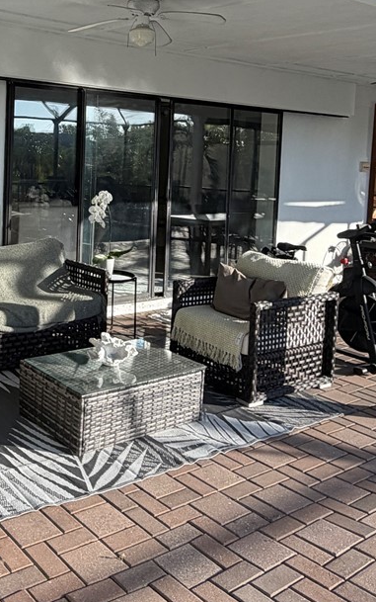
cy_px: 188
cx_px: 68
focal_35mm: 39
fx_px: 639
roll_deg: -2.4
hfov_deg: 31.8
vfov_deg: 49.3
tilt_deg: -3.3
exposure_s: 1/498
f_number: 2.2
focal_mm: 2.22
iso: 64
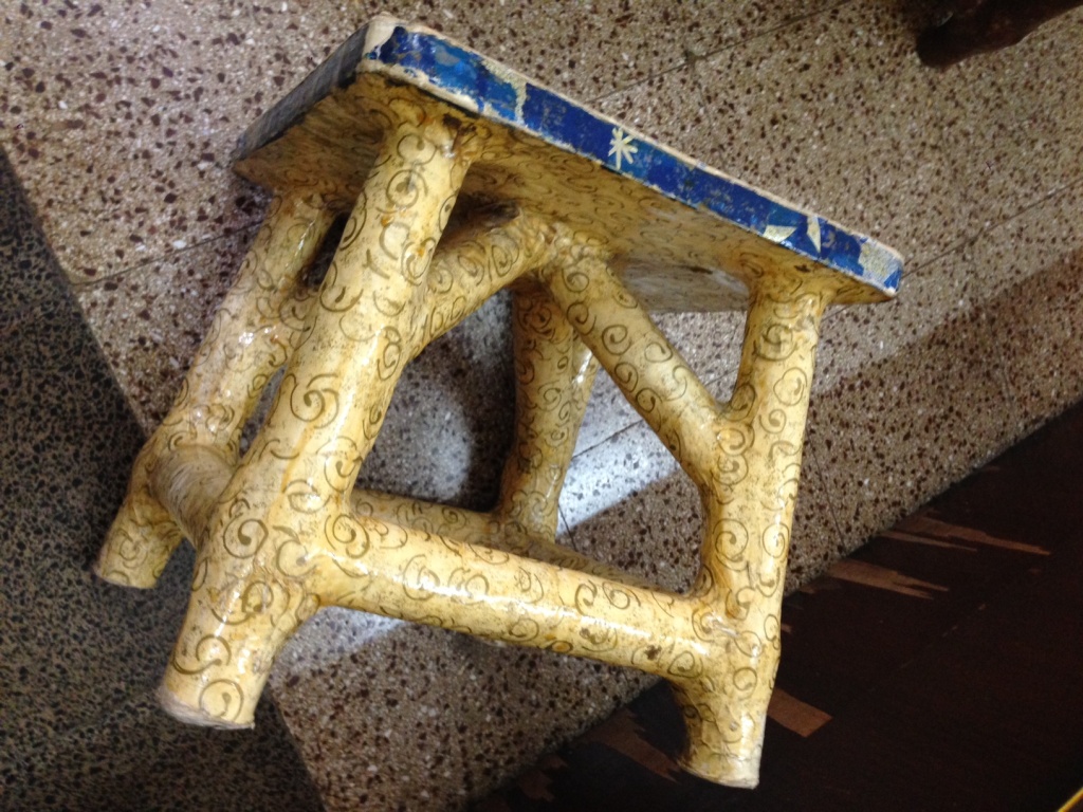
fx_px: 1032
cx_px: 542
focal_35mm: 33
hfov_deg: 55.4
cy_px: 406
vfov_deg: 42.9
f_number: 2.4
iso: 250
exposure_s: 1/20
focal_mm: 4.12
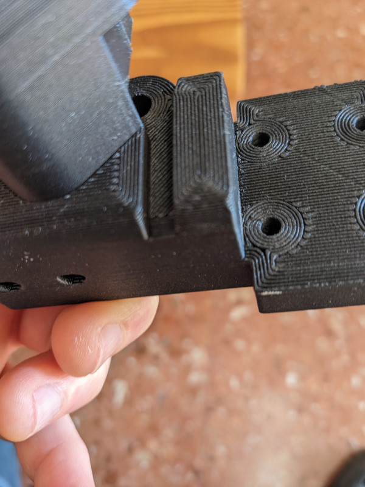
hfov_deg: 51.4
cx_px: 182
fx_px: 380
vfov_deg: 65.3
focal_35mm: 27
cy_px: 244
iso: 64
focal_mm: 4.38
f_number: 1.73
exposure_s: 1/33.3
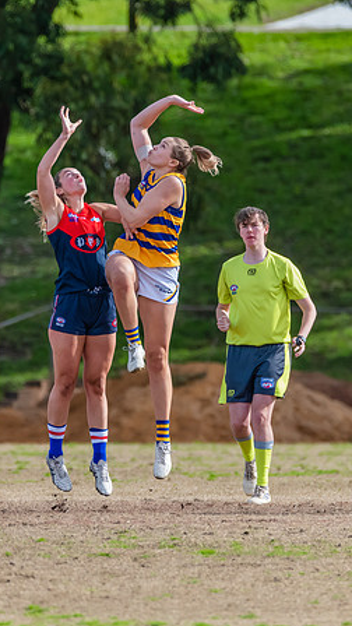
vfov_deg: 2.3
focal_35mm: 934
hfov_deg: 1.3
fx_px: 15498
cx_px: 137
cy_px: 260
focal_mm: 500
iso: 1000
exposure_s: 1/1600
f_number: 6.3
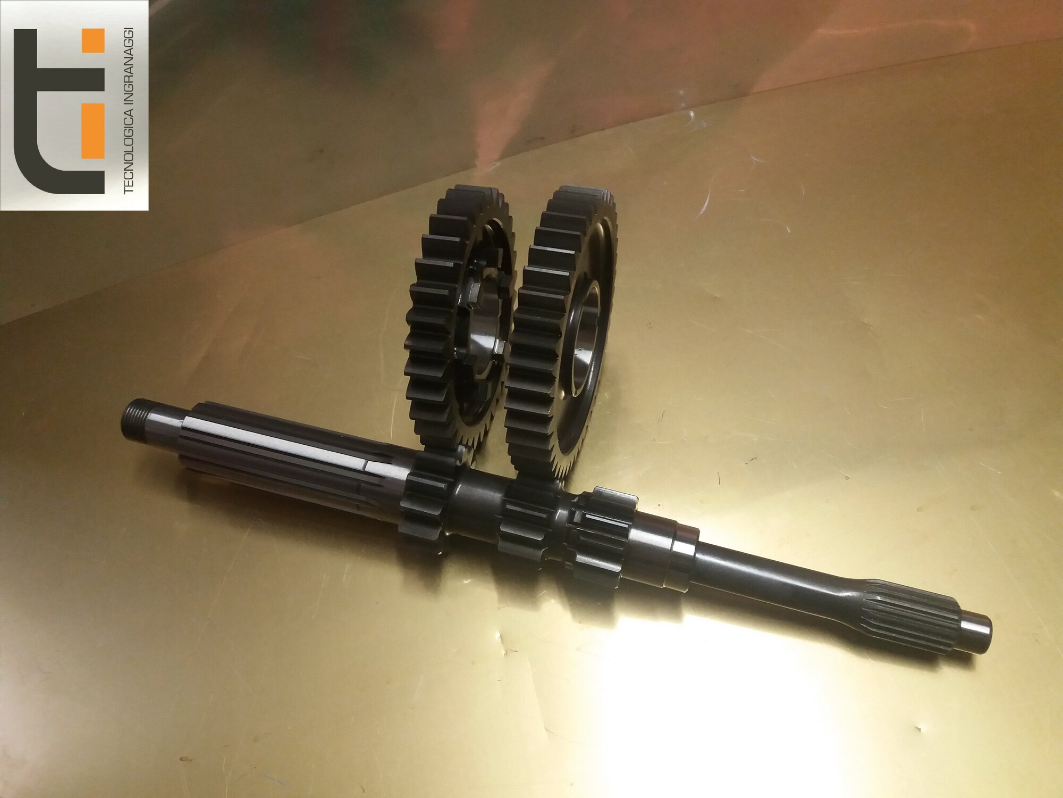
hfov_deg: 63.4
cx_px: 532
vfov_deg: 49.7
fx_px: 860
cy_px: 399
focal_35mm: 28
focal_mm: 3.7
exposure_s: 1/17
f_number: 1.9
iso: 160
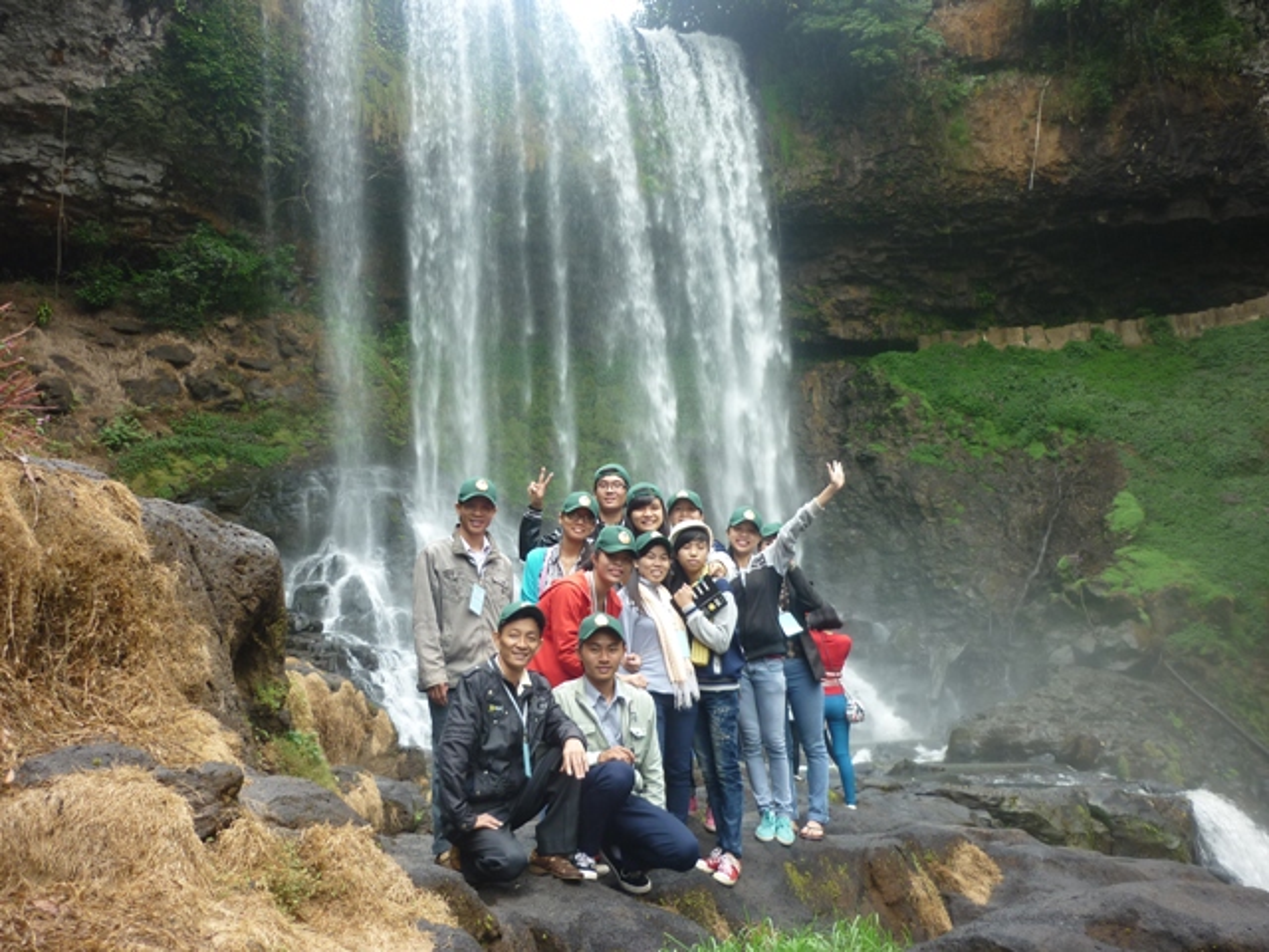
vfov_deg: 42.9
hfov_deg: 55.4
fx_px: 1210
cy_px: 476
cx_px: 634
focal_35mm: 33
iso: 80
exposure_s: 1/60
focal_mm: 5.5
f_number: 2.8
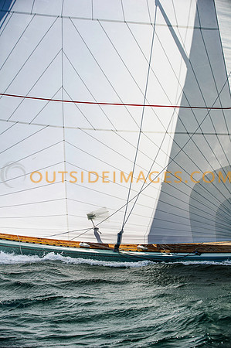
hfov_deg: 17.0
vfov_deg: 25.4
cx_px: 116
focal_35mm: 80
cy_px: 174
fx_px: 772
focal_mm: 80
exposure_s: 1/2000
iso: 320
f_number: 5
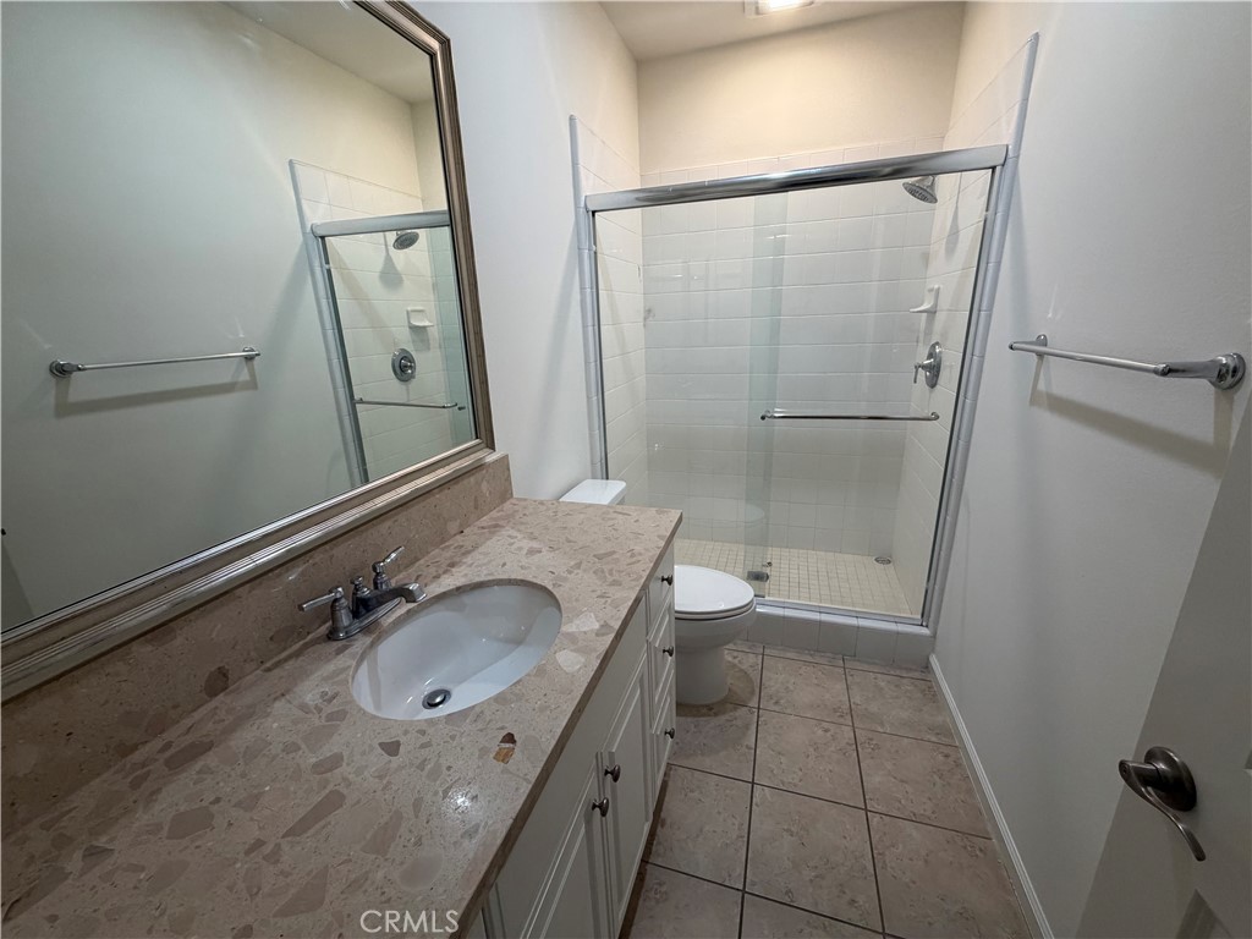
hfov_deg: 102.1
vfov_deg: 85.7
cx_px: 626
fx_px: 506
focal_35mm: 14
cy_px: 470
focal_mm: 2.22
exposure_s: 1/120
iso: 200
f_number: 2.2
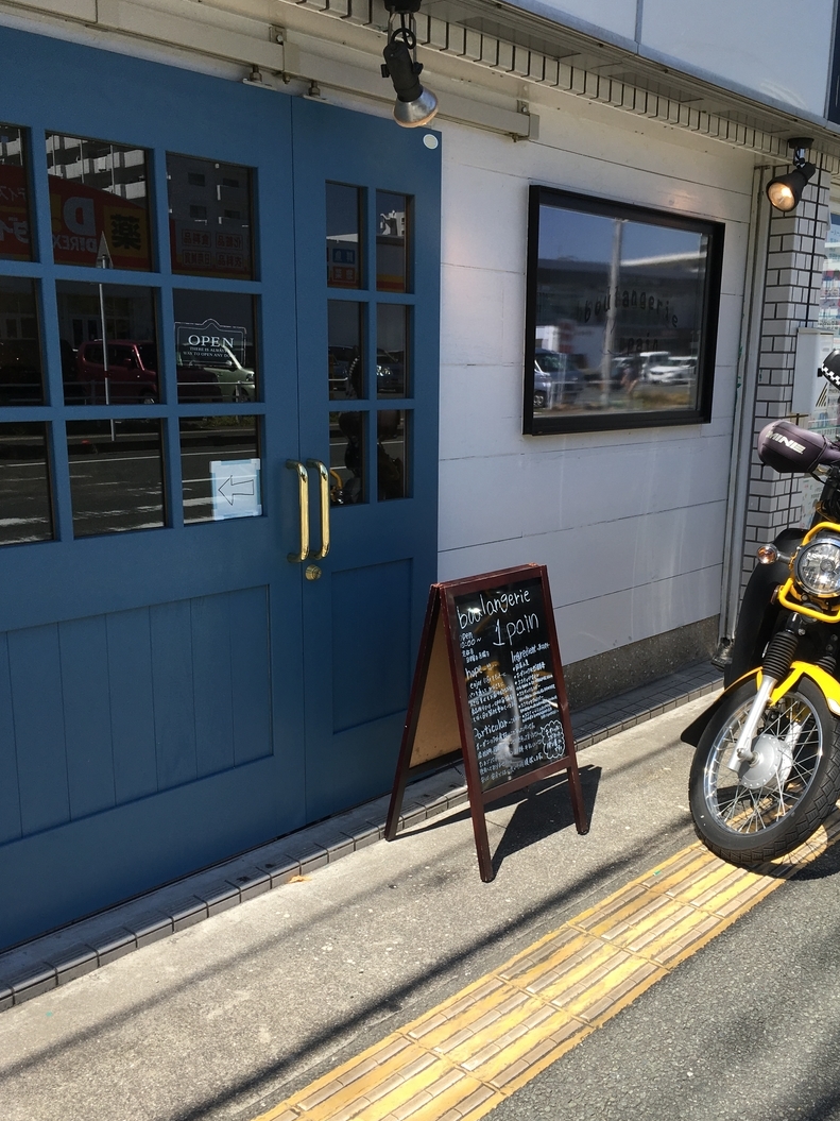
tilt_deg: -13.0
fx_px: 1068
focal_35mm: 33
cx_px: 469
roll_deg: -1.4
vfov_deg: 55.3
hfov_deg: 42.9
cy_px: 612
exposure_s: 1/1068
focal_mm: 4.15
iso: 25
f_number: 2.2
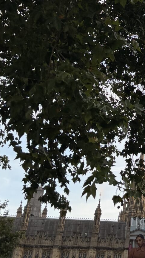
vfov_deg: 24.0
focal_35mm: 84
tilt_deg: +30.9
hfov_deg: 12.9
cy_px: -10
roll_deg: -0.7
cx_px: 268
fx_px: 574
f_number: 1.6
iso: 50
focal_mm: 5.96
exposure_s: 1/894
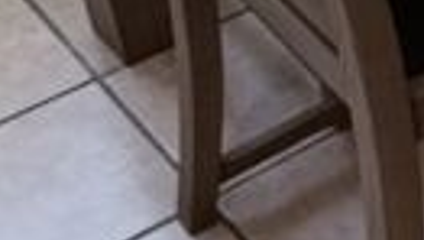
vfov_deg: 9.7
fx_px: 1373
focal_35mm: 122
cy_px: -115
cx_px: 722
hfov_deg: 15.5
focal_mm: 6.11
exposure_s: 1/33.3
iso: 1000
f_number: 1.7
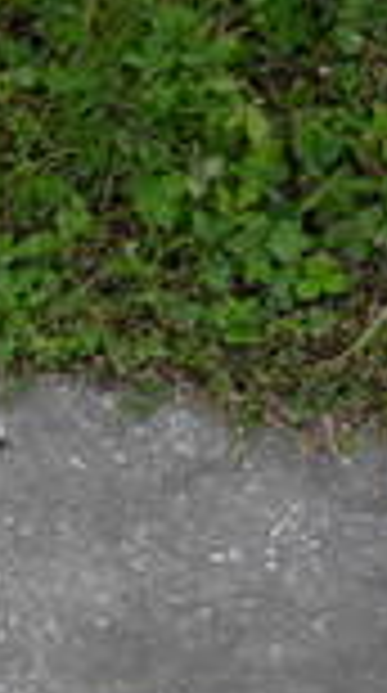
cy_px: 770
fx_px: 4934
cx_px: -562
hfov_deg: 4.4
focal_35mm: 269
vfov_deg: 8.0
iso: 80
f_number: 5.3
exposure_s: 1/350
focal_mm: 14.2
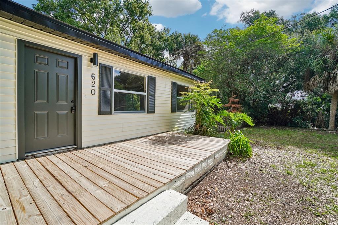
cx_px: 169
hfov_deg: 100.4
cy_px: 112
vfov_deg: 77.3
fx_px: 141
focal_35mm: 15
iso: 100
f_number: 8
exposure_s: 1/200
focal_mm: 10
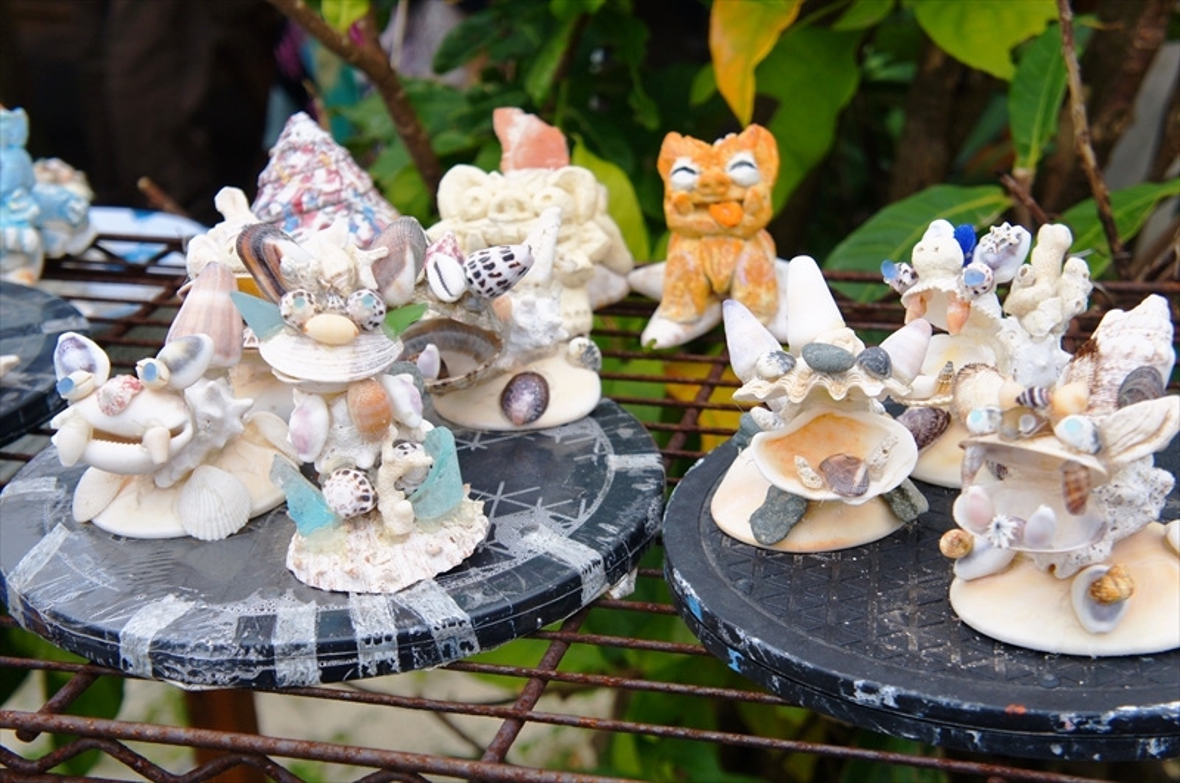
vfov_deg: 23.1
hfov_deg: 34.3
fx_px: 1915
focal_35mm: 58
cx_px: 590
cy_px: 392
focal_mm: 39
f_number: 5.6
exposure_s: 1/250
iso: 200
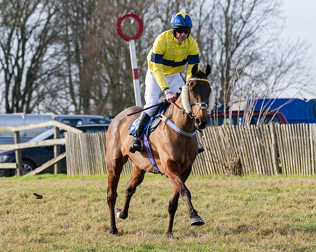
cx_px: 177
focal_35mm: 372
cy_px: 132
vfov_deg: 4.2
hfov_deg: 5.2
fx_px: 3475
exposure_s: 1/2000
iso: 400
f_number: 5
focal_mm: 160
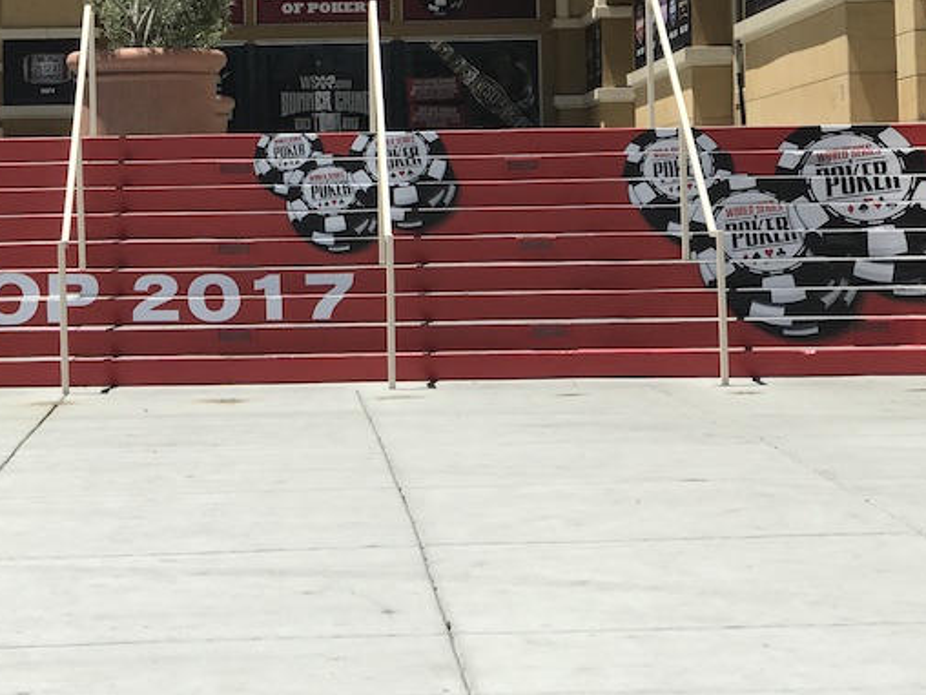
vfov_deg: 12.7
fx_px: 3076
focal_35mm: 115
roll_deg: +0.7
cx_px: 133
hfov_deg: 16.9
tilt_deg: +3.0
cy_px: 26
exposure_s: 1/1140
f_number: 2.8
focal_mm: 6.6
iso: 20
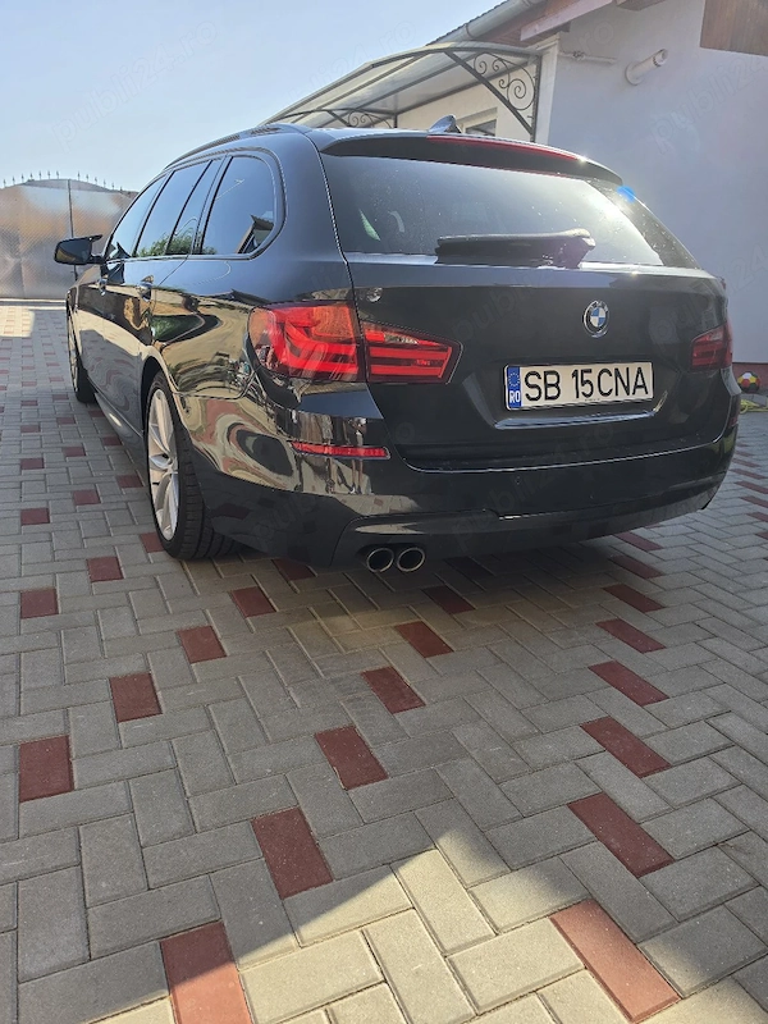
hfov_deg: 58.9
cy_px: 512
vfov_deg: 73.9
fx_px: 680
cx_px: 384
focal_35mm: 23
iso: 64
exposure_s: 1/5000
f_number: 1.4
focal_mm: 6.5
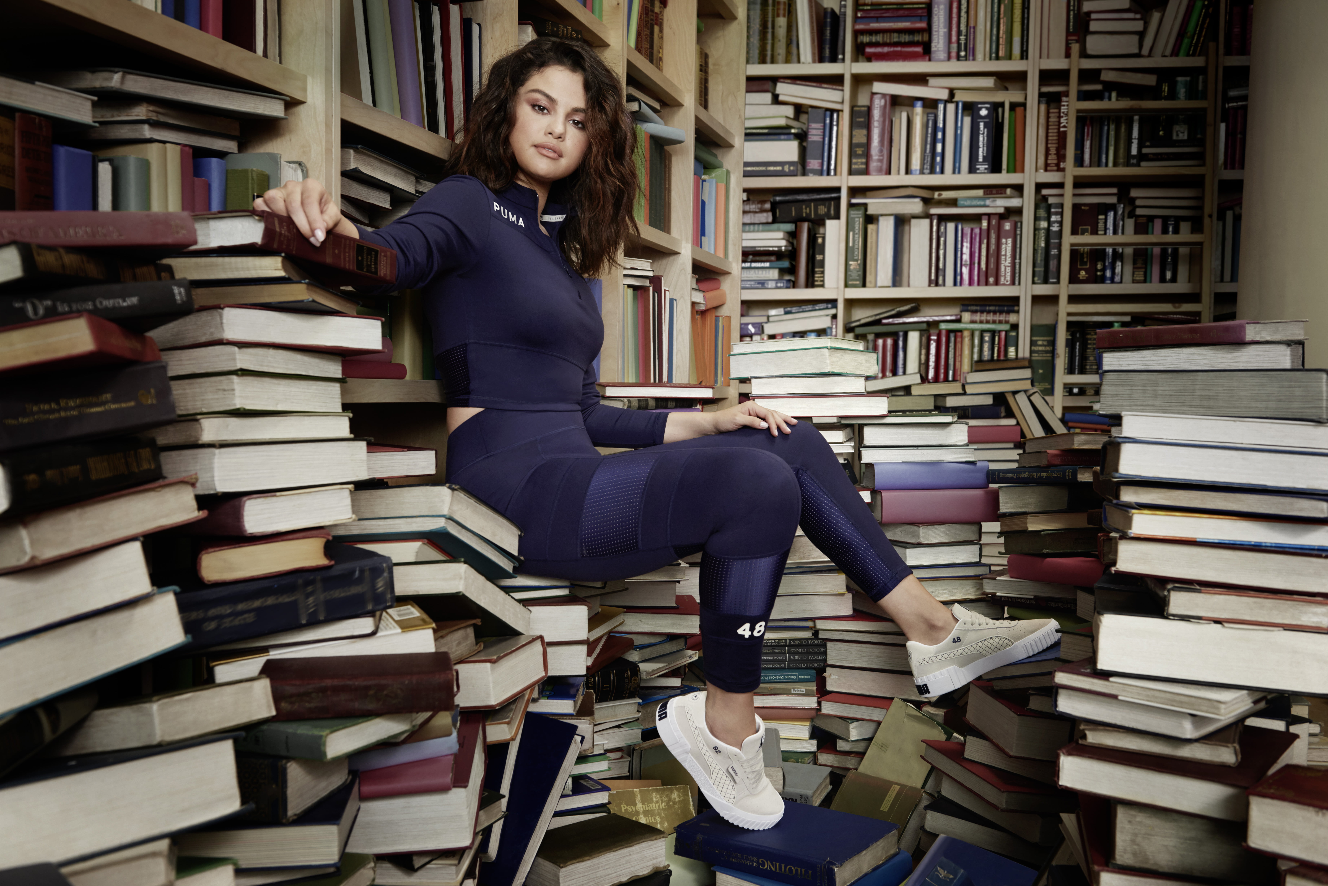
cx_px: 664
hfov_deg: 54.4
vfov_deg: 37.9
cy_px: 443
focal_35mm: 35
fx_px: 1291
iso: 500
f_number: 5.6
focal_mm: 35
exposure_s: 1/125
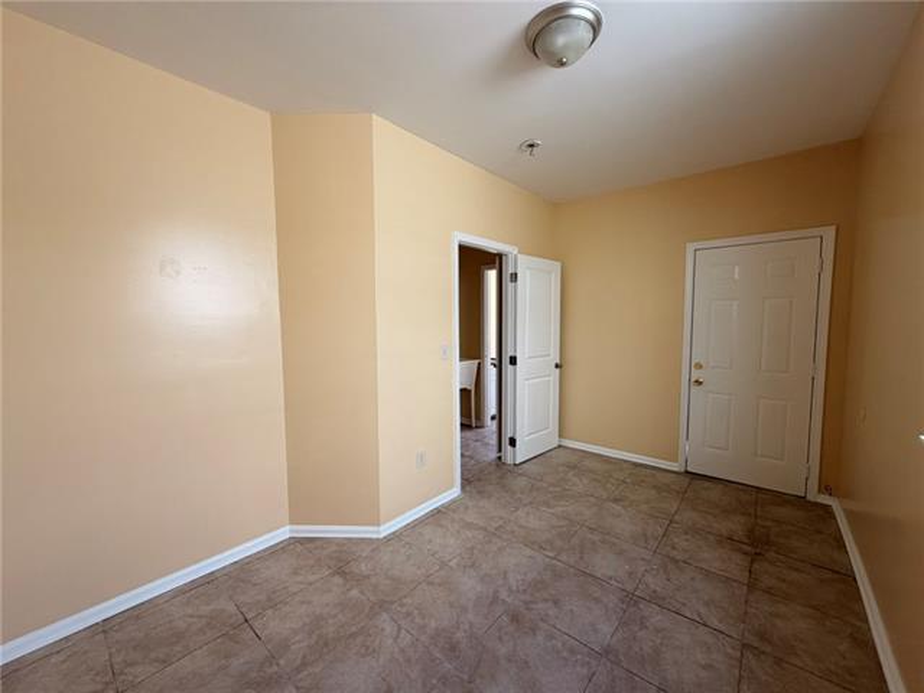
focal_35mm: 14
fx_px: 374
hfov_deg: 102.1
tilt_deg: -4.0
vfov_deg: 85.7
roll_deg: +0.2
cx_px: 462
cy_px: 346
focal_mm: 2.22
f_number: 2.2
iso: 125
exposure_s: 1/121
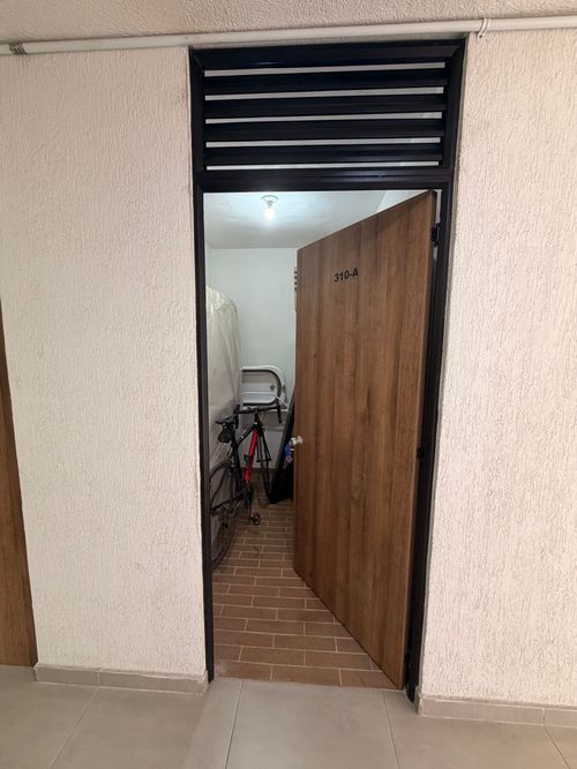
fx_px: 311
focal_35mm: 14
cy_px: 384
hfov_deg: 85.7
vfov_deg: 102.1
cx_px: 288
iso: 250
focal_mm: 2.22
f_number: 2.2
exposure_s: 1/60
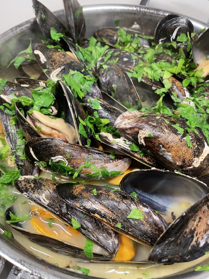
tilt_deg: -52.3
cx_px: 104
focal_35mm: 26
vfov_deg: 67.3
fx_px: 209
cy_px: 140
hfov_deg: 53.1
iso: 160
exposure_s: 1/50
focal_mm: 4.2
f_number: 1.6
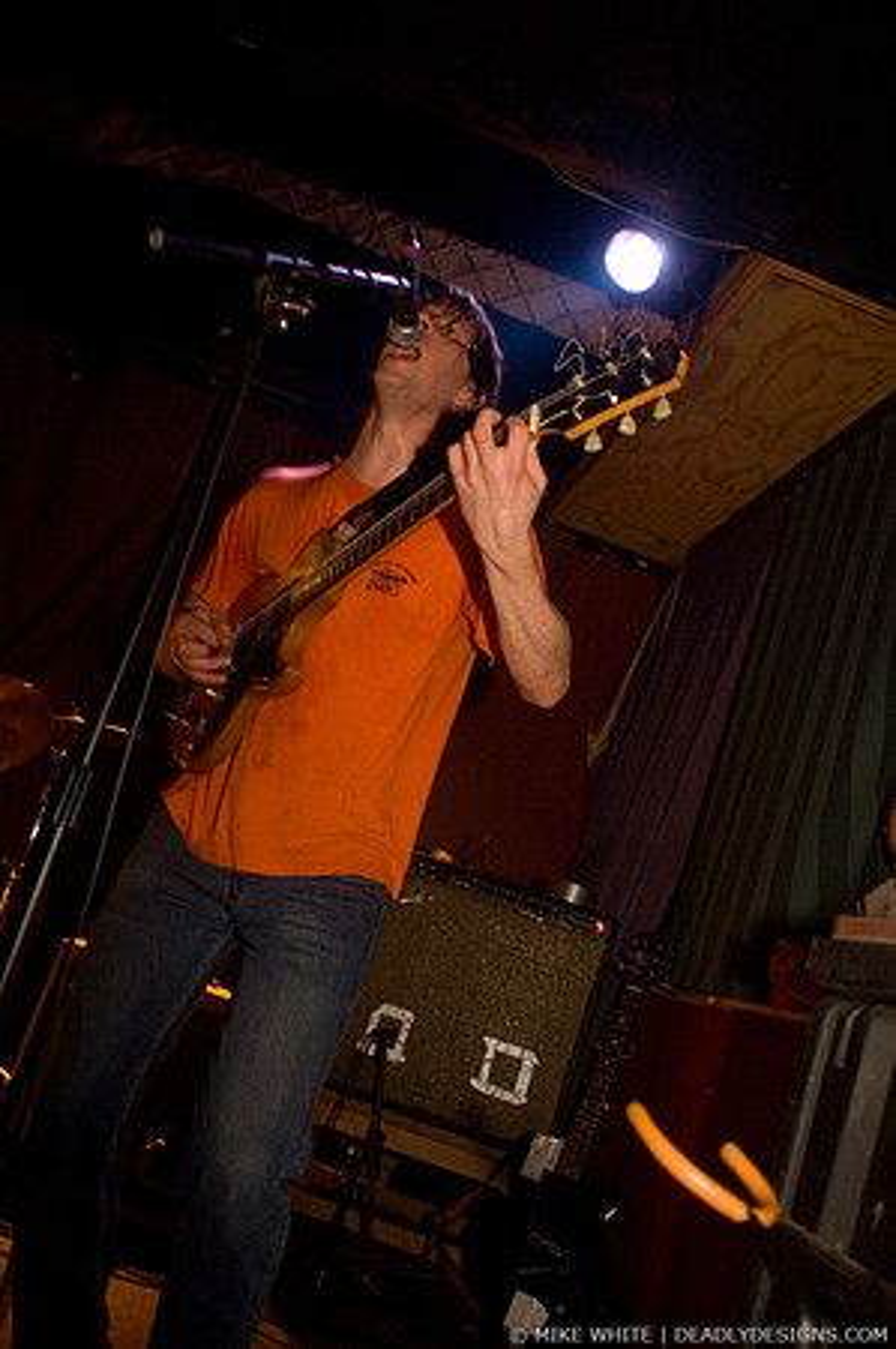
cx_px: 448
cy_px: 674
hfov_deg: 43.5
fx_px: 1123
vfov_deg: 62.0
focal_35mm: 30
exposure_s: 1/40
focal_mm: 20
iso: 800
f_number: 2.8
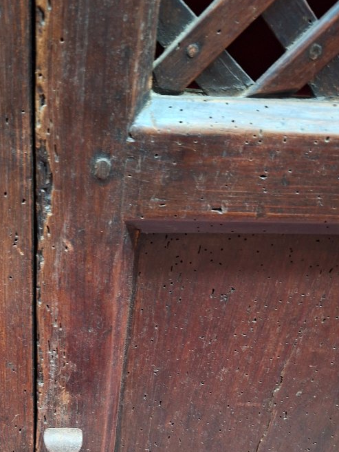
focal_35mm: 42
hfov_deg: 33.6
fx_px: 548
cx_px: 78
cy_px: 376
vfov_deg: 42.3
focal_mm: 5.54
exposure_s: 1/33
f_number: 1.8
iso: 320
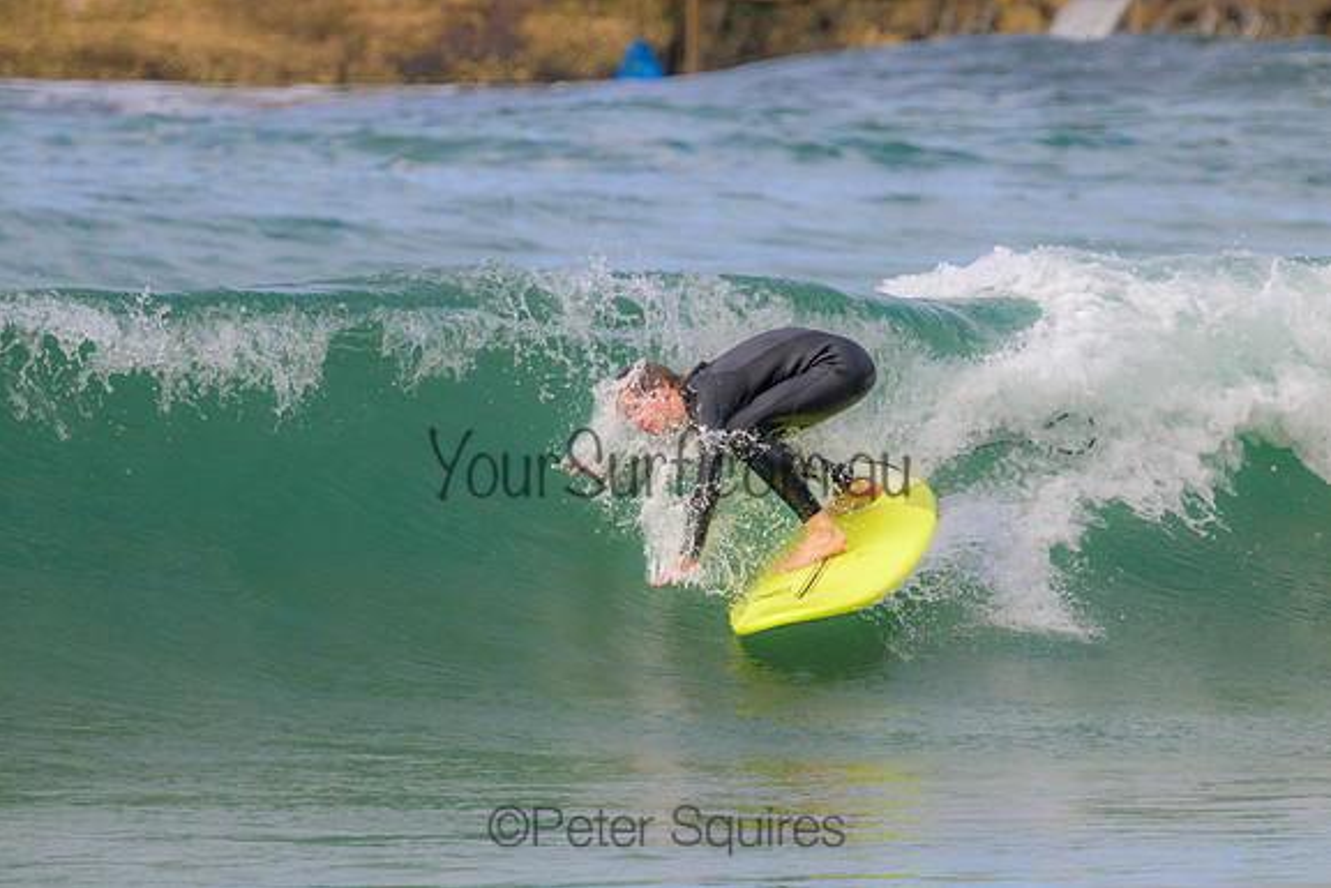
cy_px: 444
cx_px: 667
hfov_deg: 2.6
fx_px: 29731
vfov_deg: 1.7
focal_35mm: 804
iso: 1600
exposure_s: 1/1250
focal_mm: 800
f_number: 11
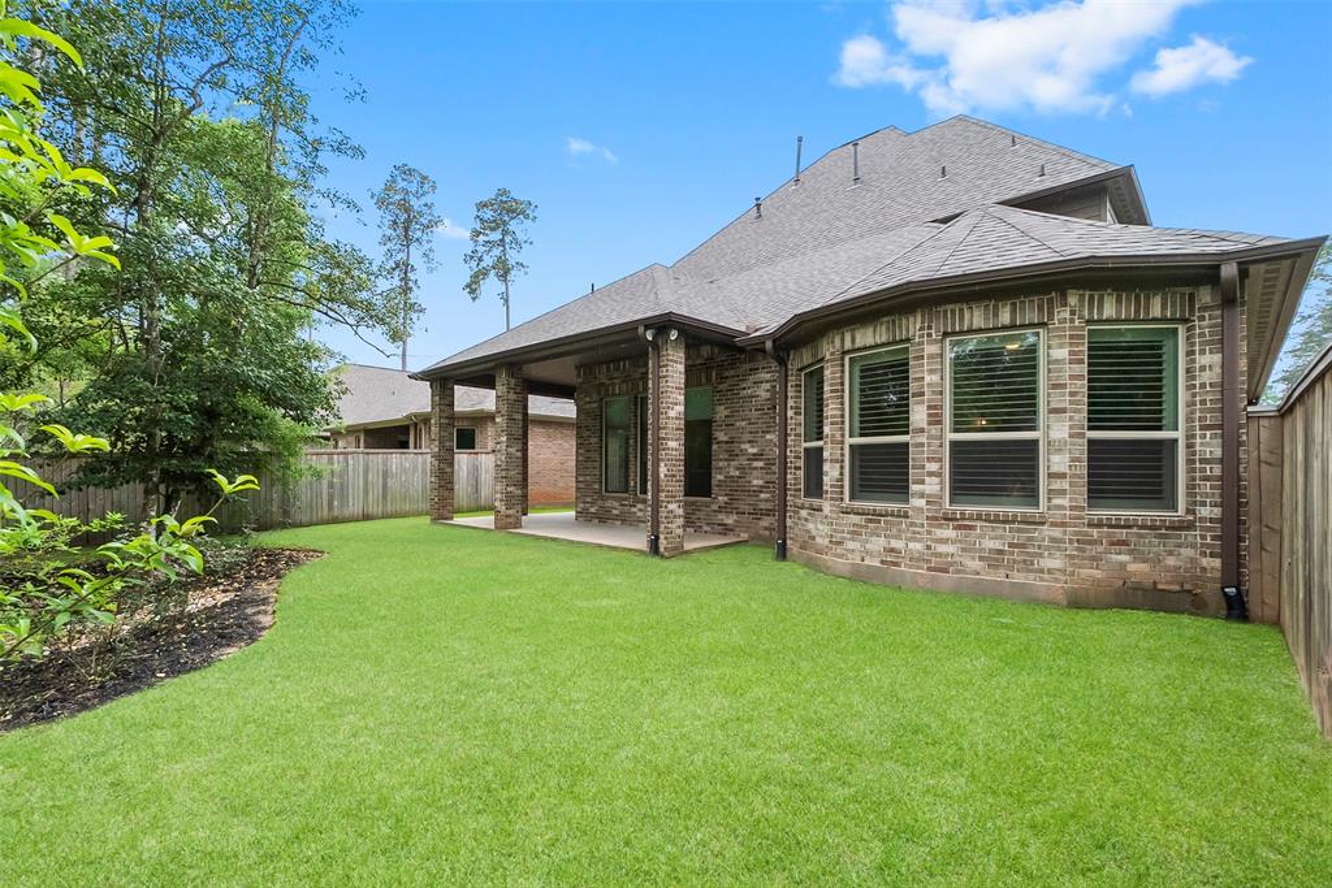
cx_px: 666
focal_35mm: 15
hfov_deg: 100.4
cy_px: 444
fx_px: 555
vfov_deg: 77.3
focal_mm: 10
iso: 2500
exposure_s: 1/200
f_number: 8
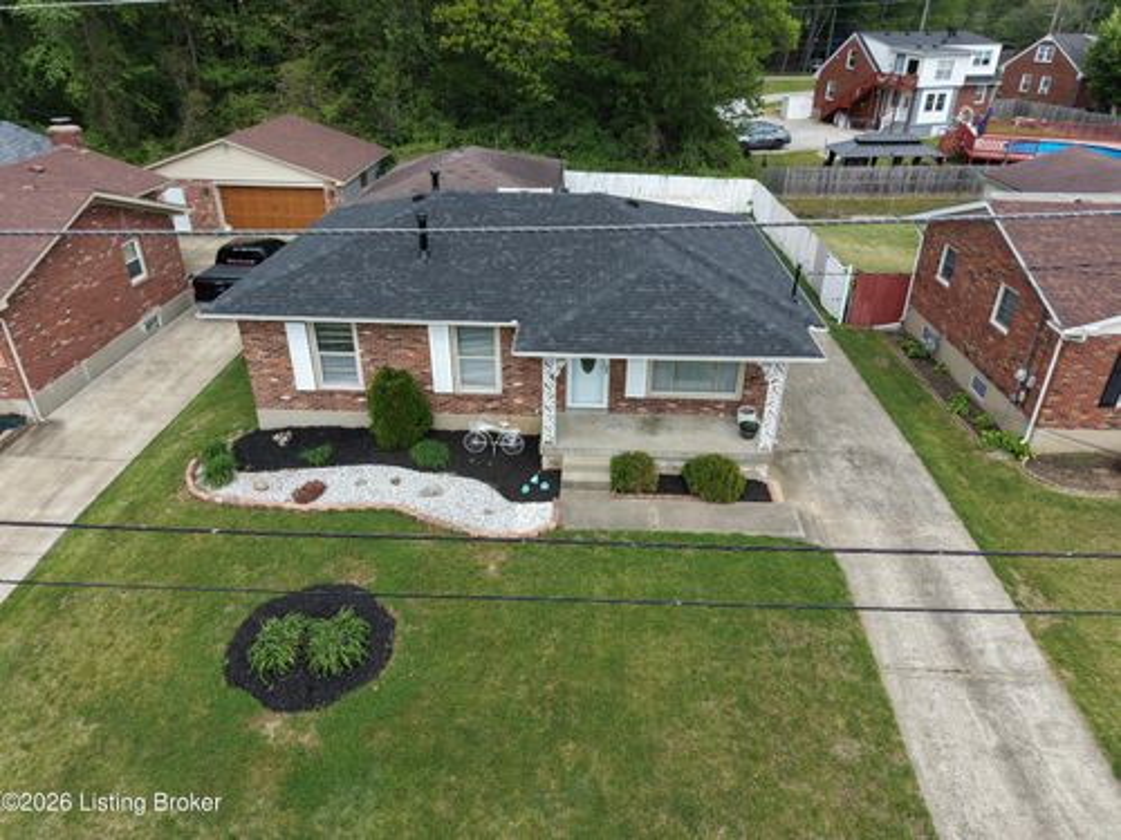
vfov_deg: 56.8
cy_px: 420
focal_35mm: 24
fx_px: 777
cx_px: 560
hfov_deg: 71.6
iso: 140
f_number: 1.8
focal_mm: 8.67
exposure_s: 1/1600
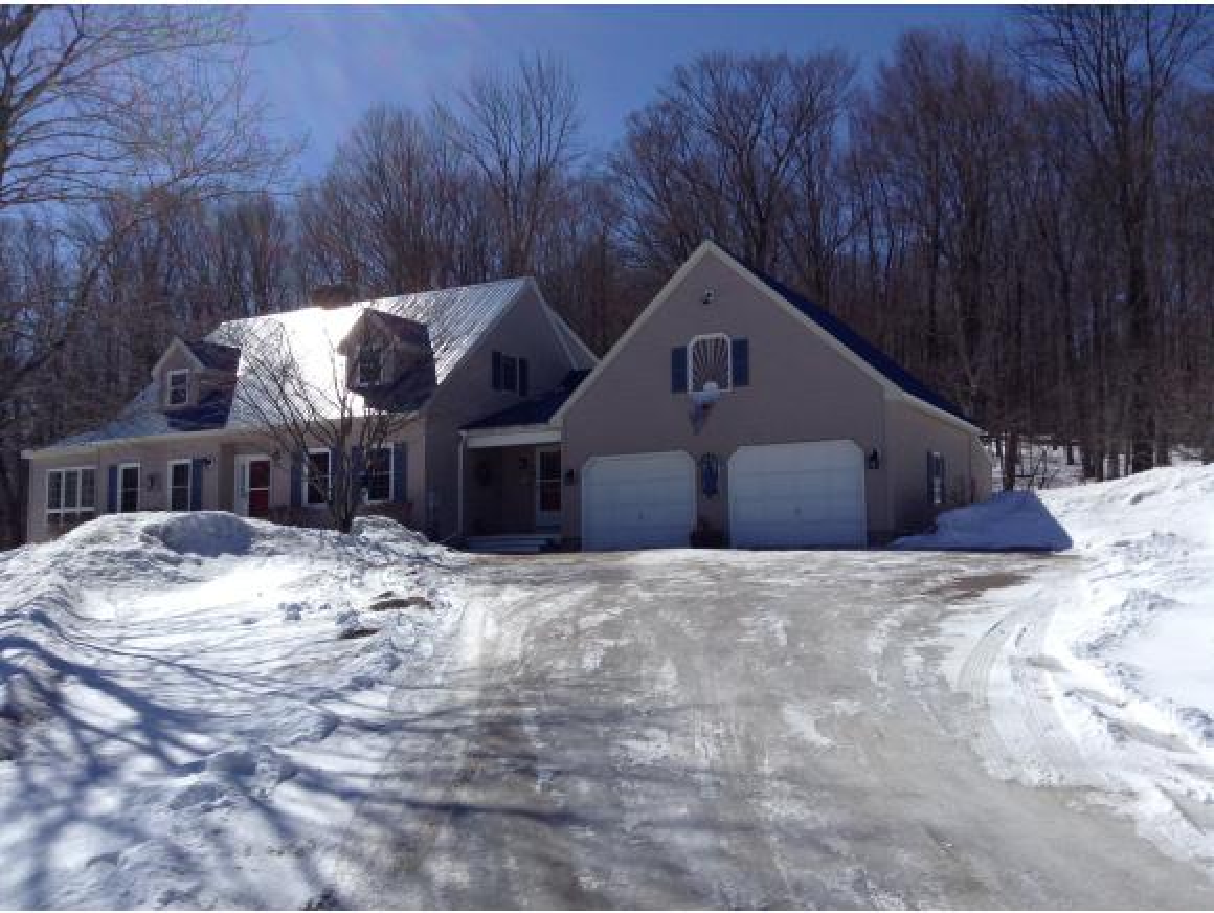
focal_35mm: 33
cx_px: 607
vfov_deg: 43.0
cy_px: 456
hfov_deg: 55.3
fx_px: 1158
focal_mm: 3.3
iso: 32
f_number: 2.4
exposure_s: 1/2899
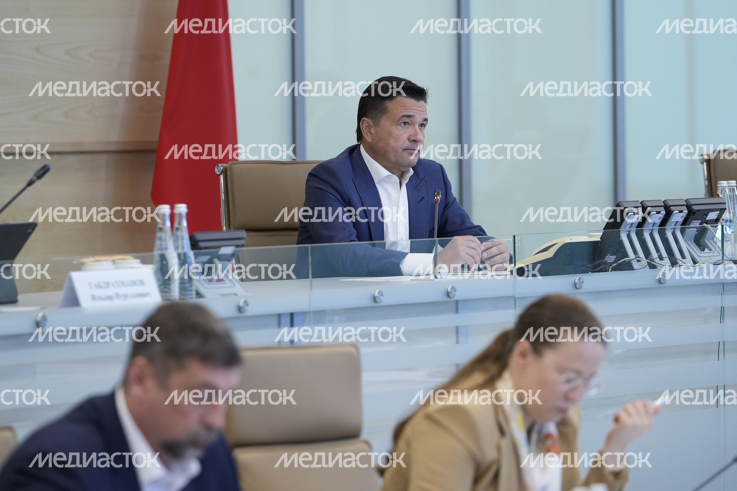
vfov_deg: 7.0
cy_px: 246
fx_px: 3992
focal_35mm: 195
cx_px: 368
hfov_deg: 10.5
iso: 2000
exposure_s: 1/125
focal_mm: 195
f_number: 4.5
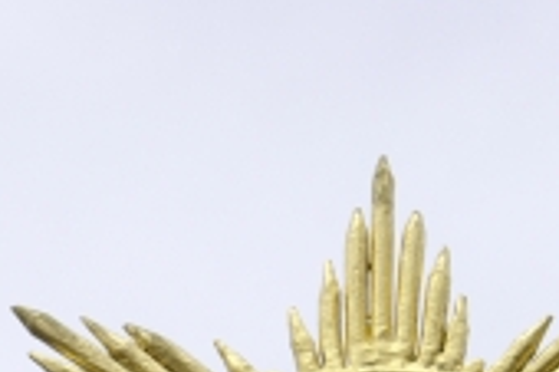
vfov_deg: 3.7
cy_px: 601
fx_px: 5740
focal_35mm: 370
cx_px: 365
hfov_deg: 5.6
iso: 100
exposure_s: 1/160
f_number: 8
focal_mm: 70
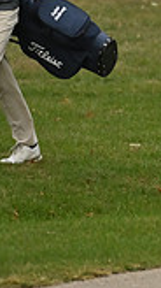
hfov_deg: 0.5
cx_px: 506
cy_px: 25
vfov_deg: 1.0
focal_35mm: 2216
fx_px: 16853
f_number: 4
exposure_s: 1/1250
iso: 640
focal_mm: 400
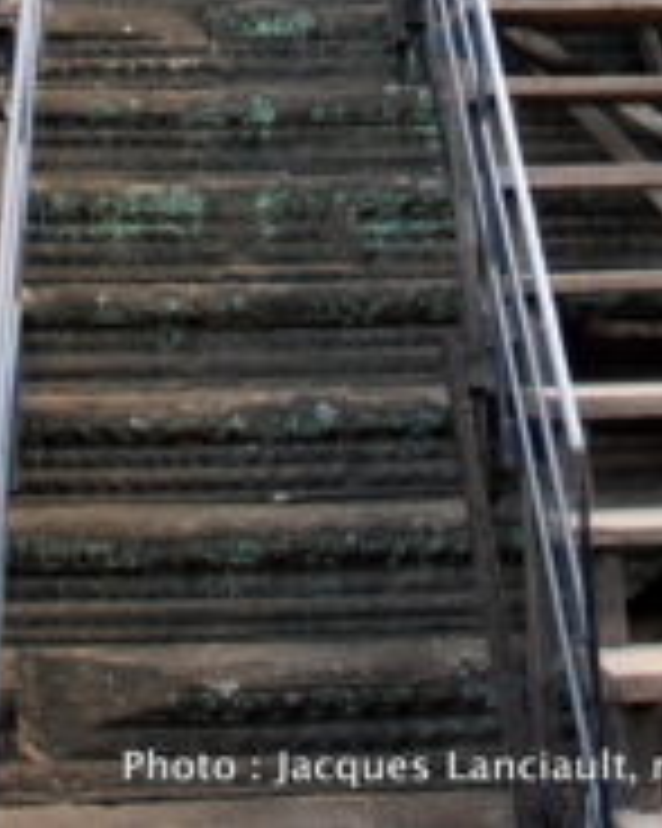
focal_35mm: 69
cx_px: 272
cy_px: -292
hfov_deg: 22.1
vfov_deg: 23.7
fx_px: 1691
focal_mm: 18
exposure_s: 1/20
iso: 100
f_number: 3.5
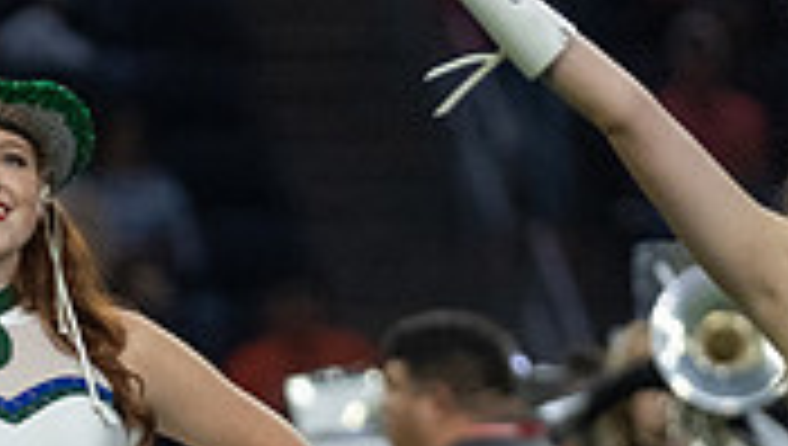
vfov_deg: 1.3
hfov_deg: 2.2
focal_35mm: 969
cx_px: -59
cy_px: 608
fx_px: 20275
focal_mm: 200
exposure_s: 1/1000
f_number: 2.8
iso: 3200
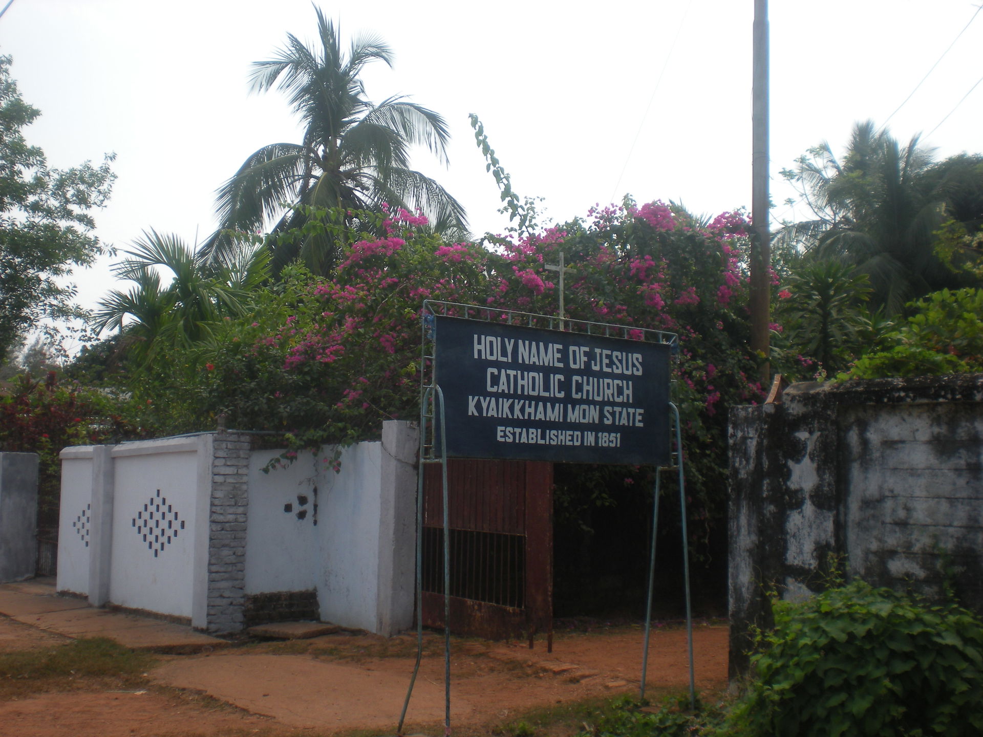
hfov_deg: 42.9
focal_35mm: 44
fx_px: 1249
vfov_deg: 32.9
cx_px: 492
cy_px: 368
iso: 64
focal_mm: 7.4
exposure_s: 1/304
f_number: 4.9
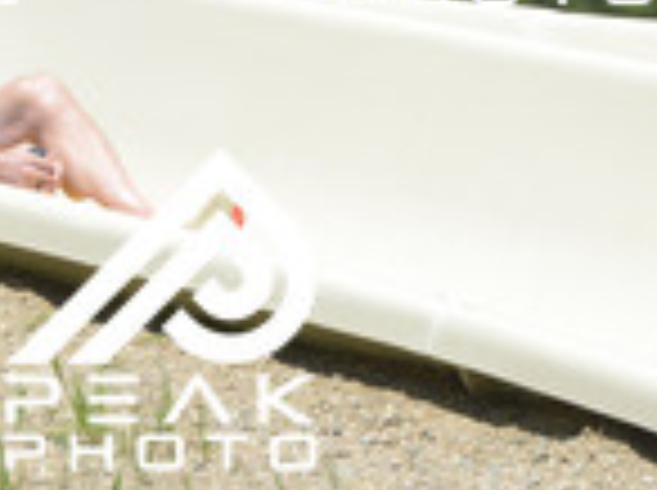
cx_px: 180
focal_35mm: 514
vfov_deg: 2.9
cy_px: 281
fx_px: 9740
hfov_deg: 3.9
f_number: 6.3
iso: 400
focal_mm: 195
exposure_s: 1/1250
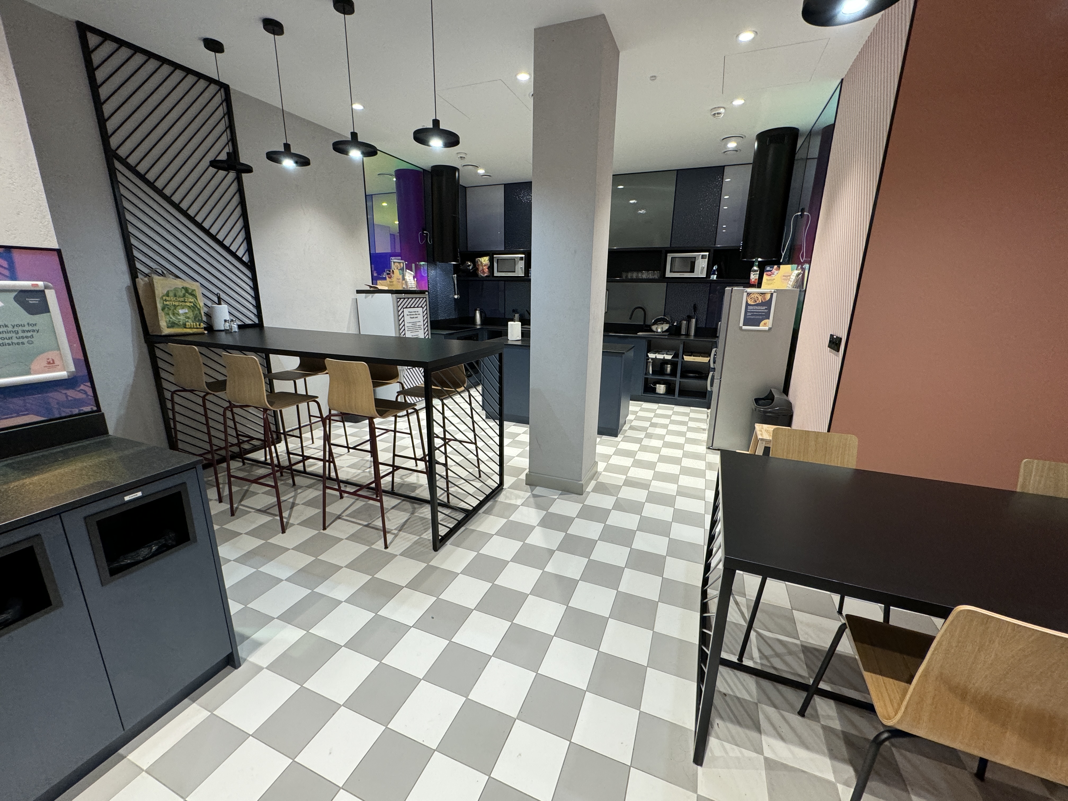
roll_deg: -0.4
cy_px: 400
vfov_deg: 85.7
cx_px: 534
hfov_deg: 102.1
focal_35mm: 14
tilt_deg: -15.2
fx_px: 432
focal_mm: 2.22
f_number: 2.2
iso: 200
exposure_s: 1/100
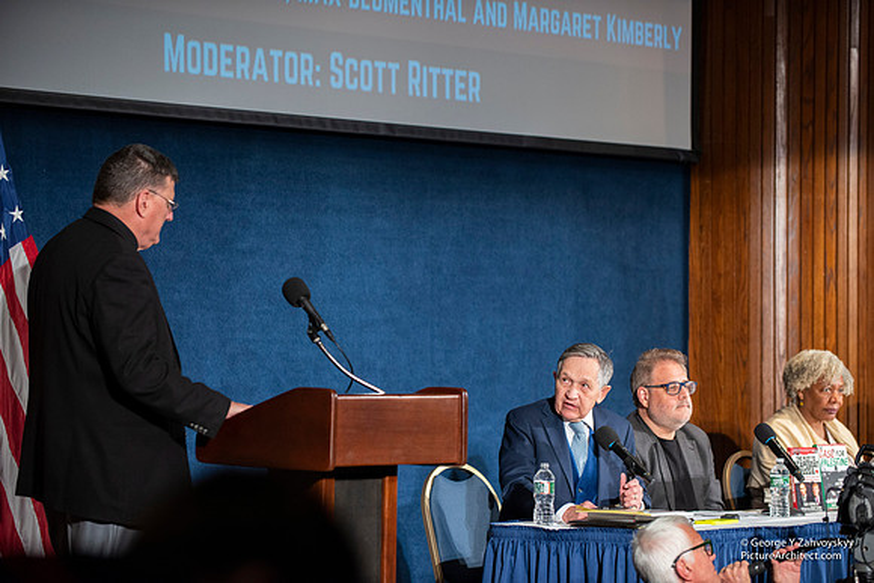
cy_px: 292
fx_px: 3035
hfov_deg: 16.4
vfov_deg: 11.0
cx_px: 437
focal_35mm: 125
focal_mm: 125
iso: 1600
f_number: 3.5
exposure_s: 1/200
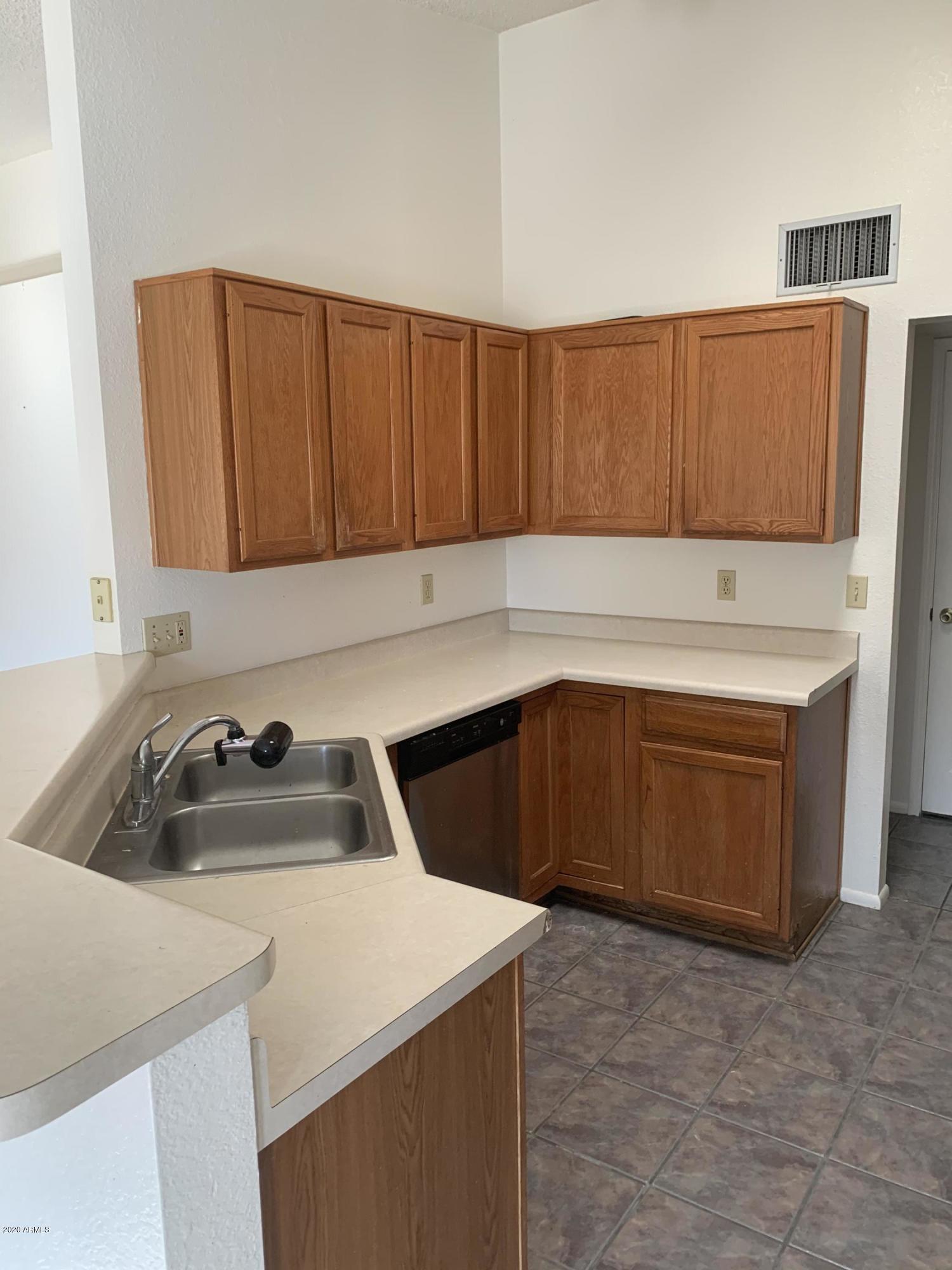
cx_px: 476
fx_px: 953
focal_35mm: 26
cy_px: 635
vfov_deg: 67.3
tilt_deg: -9.3
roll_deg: +1.5
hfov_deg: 53.1
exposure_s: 1/76
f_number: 1.8
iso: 100
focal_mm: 4.25
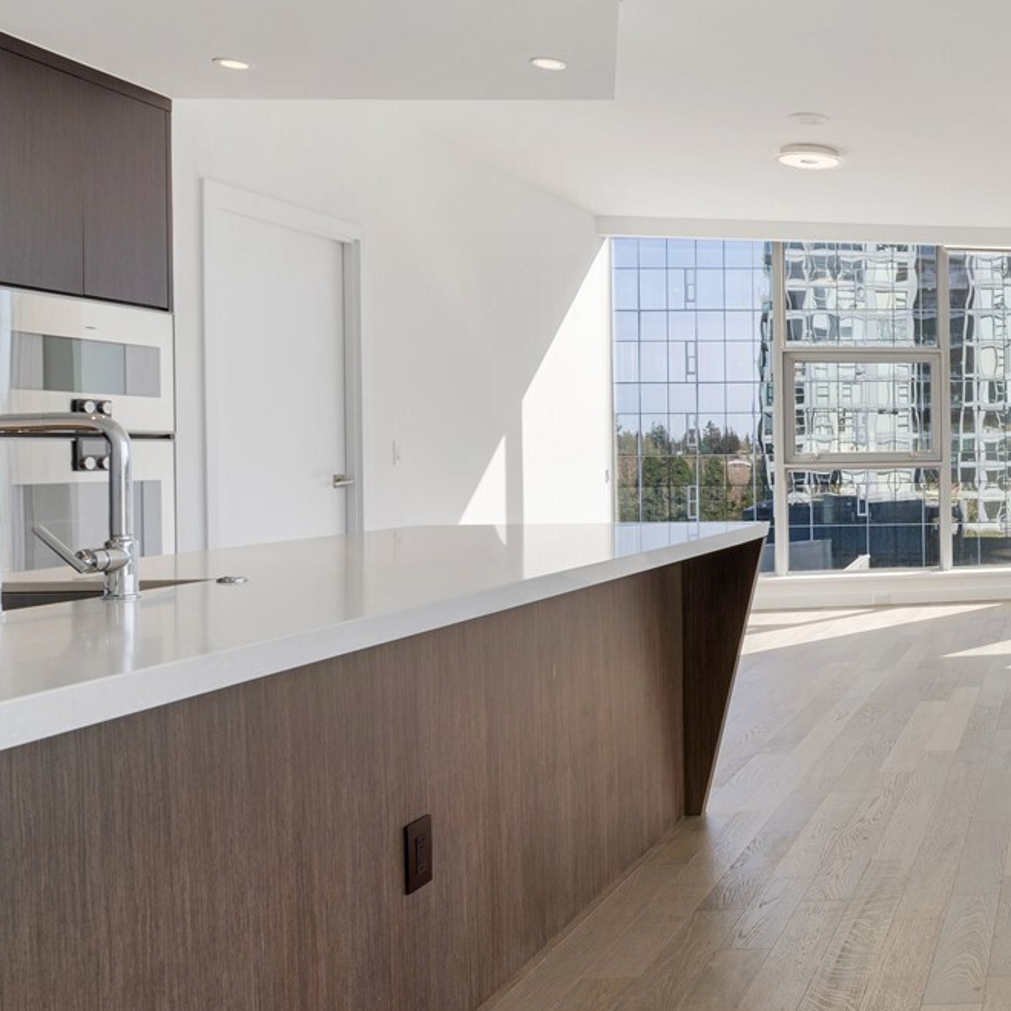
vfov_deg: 47.1
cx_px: 1138
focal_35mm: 35
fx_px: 1157
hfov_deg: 38.3
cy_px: 452
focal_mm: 16
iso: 100
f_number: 11
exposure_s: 1/40
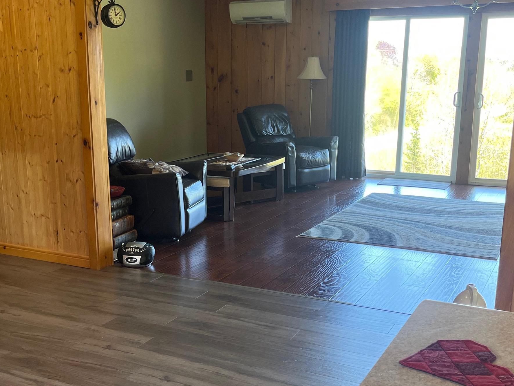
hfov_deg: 42.0
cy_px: 236
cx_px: 232
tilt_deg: -14.8
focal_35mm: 45
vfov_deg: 32.1
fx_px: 668
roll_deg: +0.2
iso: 64
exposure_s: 1/60
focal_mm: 5.1
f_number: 1.6
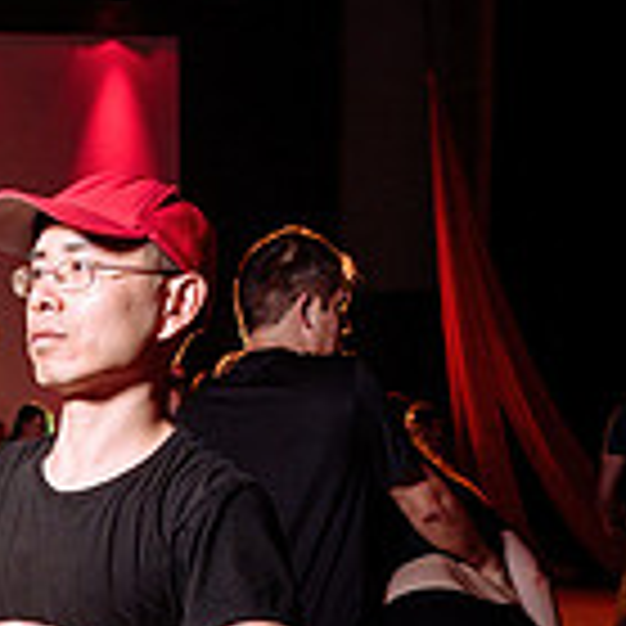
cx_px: -23
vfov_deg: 18.0
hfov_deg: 18.3
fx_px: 1882
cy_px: 744
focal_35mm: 92
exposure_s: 1/100
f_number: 2.8
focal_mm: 24
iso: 640
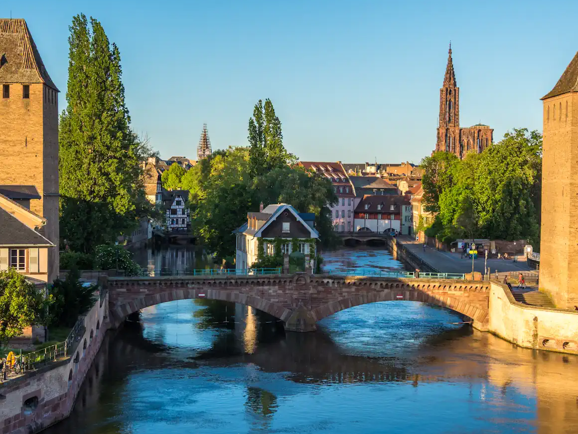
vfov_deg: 24.4
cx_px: 291
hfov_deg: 32.2
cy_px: 210
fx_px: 1002
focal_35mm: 60
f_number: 8
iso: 64
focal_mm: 29
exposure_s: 1/100
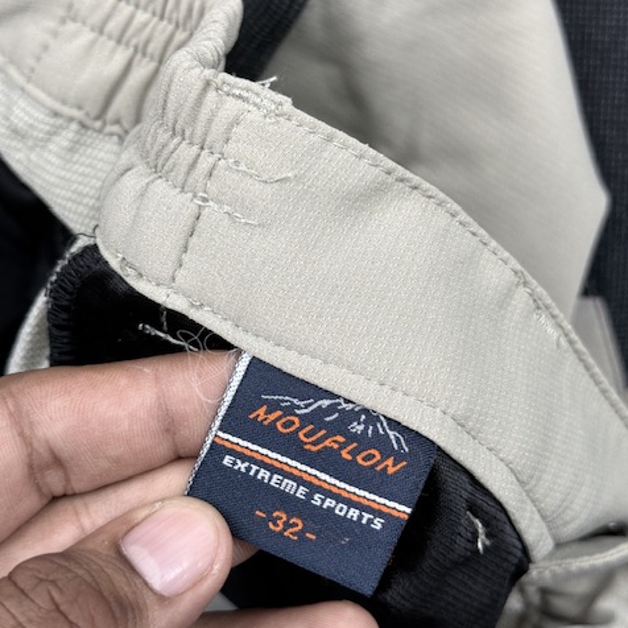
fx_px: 1170
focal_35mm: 57
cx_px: 315
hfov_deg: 30.0
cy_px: 261
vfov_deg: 30.0
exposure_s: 1/100
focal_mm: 6.76
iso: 64
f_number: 1.78
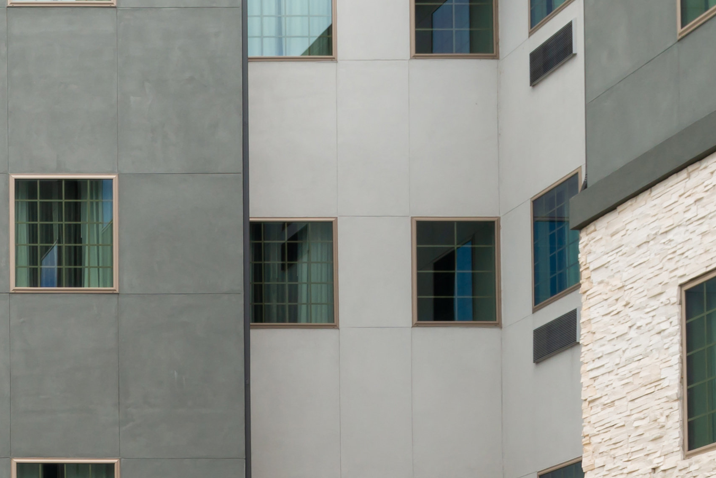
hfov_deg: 17.0
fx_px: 2069
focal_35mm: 104
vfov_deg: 12.5
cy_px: 744
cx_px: -476
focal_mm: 24
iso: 100
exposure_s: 1/125
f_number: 11
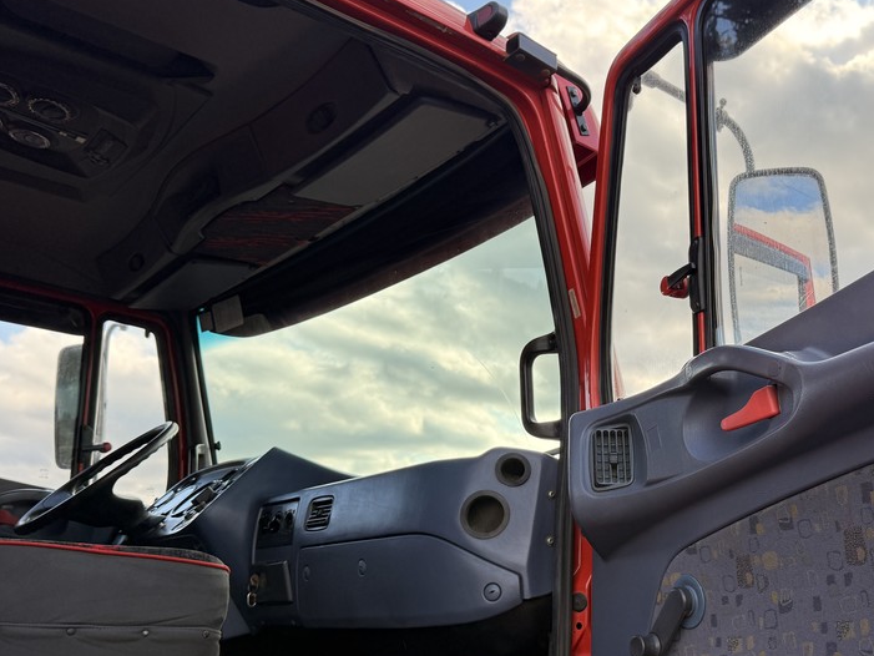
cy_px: 404
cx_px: 569
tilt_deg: +11.4
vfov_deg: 36.6
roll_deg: +1.4
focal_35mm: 39
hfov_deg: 47.2
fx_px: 985
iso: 80
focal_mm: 6.76
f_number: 1.78
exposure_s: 1/1075
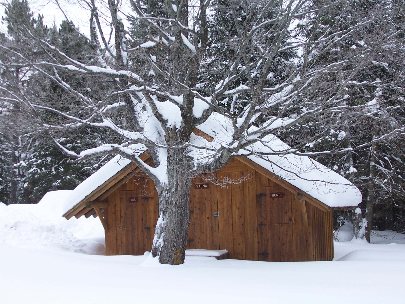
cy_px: 152
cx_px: 202
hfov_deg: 27.0
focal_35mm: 72
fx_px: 842
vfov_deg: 20.4
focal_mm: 12.3
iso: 80
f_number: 3.4
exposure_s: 1/180
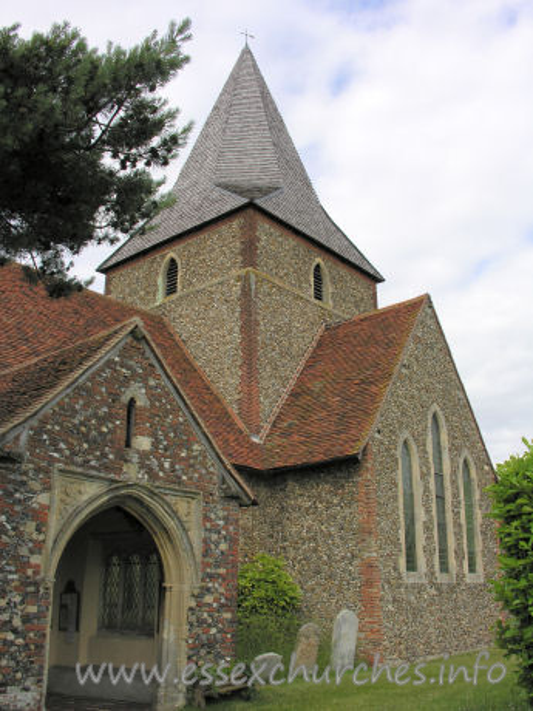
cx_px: 266
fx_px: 719
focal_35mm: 35
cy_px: 356
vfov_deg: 52.6
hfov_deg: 40.7
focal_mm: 8.9
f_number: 5.6
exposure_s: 1/160
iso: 50
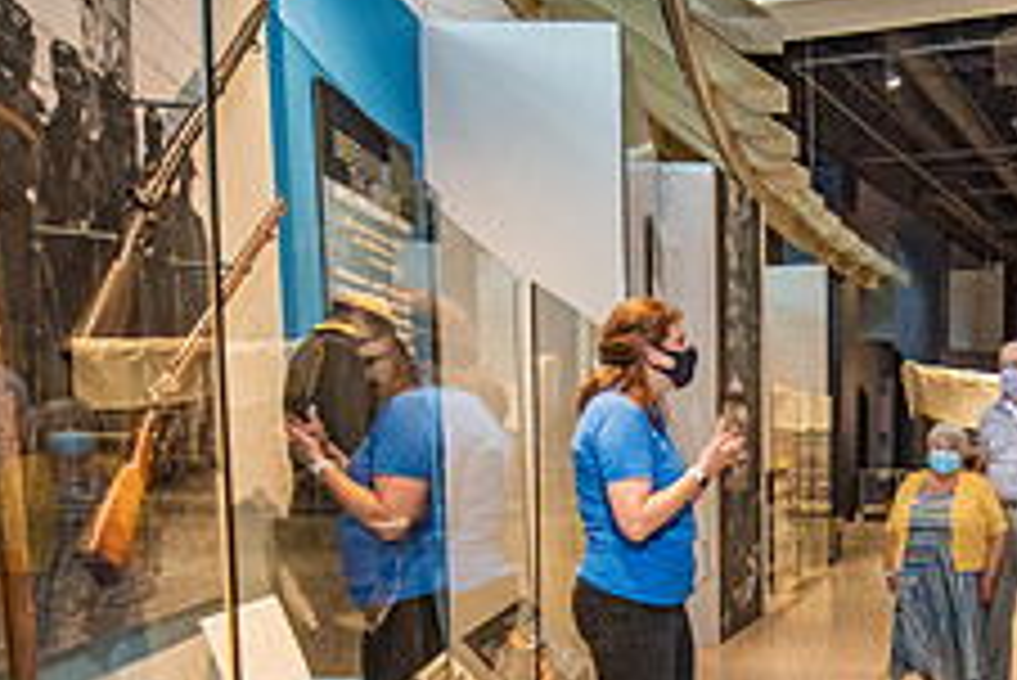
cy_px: 584
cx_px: 859
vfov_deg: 34.4
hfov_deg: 48.0
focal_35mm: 37
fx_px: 1046
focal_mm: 14
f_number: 2.8
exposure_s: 1/200
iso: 1600
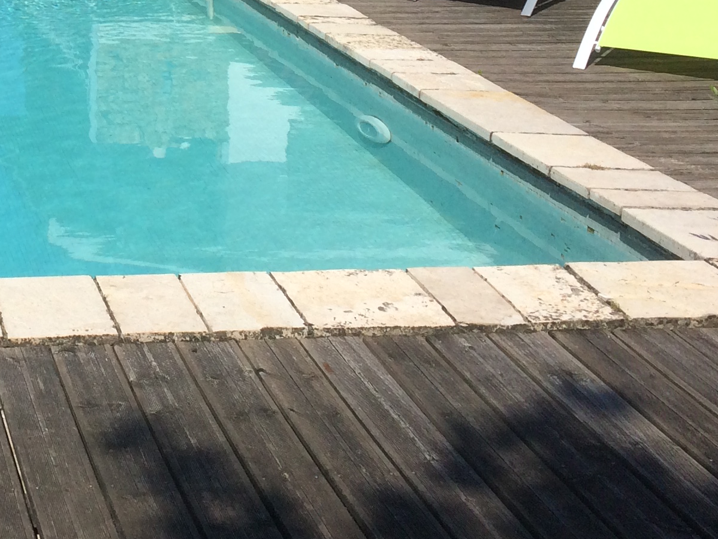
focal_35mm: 79
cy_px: -134
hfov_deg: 23.3
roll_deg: +0.3
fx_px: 1639
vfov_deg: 17.6
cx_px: -63
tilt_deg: -6.7
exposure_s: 1/3731
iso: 32
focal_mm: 4.15
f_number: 2.2
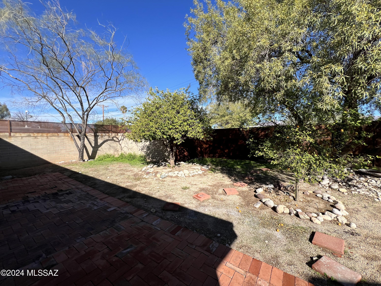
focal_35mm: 13
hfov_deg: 106.2
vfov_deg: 89.9
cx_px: 190
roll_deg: +0.1
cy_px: 143
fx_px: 143
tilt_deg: -2.7
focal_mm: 1.57
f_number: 1.8
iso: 32
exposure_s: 1/1340
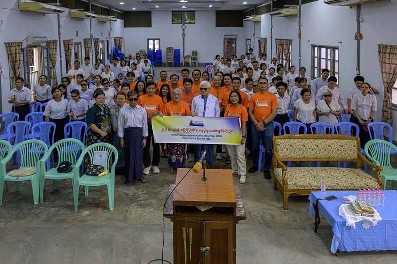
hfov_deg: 68.3
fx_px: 292
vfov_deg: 48.7
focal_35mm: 27
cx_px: 192
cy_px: 131
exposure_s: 1/200
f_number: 7.1
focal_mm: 25.5
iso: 5600
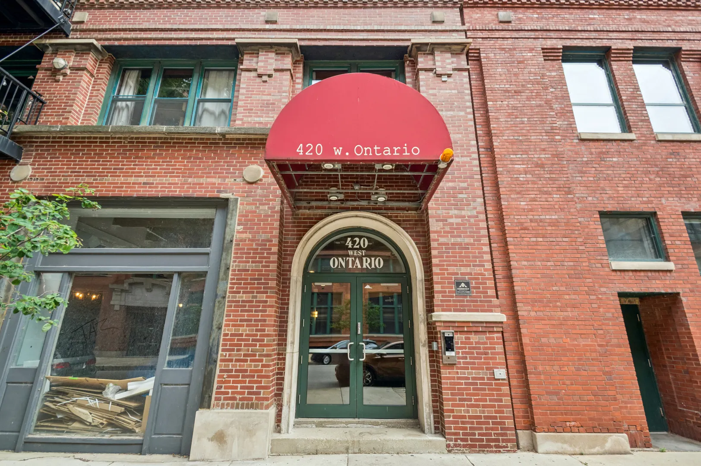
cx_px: 350
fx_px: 292
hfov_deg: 100.4
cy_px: 233
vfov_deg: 77.2
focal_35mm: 15
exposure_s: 1/60
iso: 400
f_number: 8
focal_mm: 10
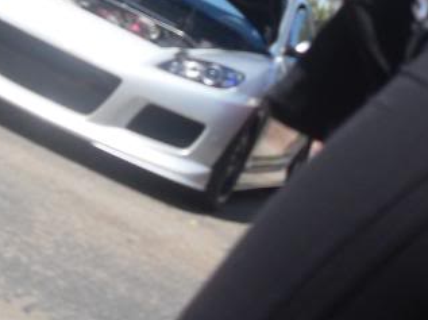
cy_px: -3
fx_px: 1359
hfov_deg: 17.9
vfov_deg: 13.2
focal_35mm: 110
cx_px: 182
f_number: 7
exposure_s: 1/180
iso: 80
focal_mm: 6.3
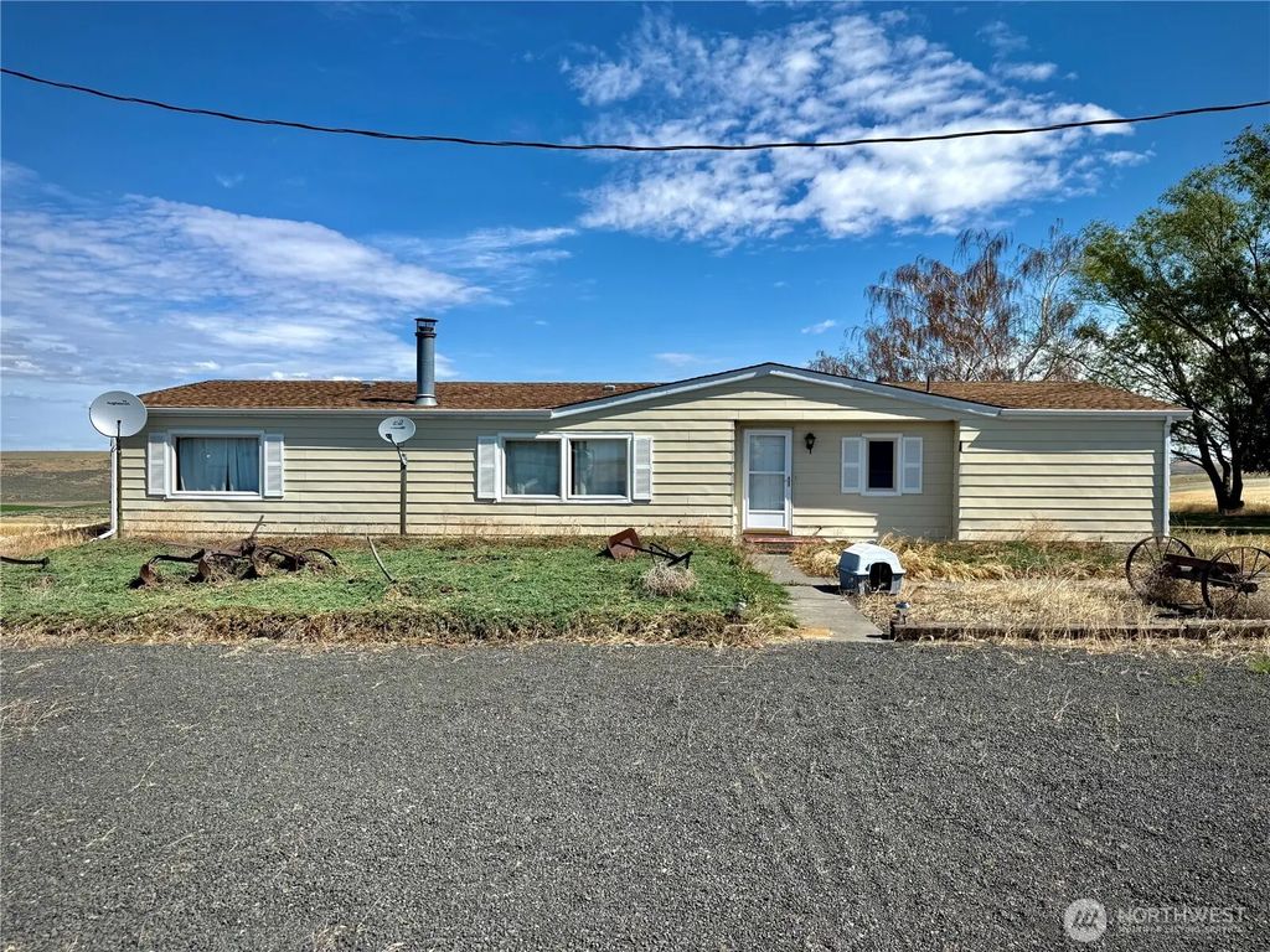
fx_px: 881
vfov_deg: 56.8
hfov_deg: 71.6
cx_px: 635
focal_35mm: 24
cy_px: 476
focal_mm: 6.76
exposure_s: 1/6711
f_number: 1.78
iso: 80
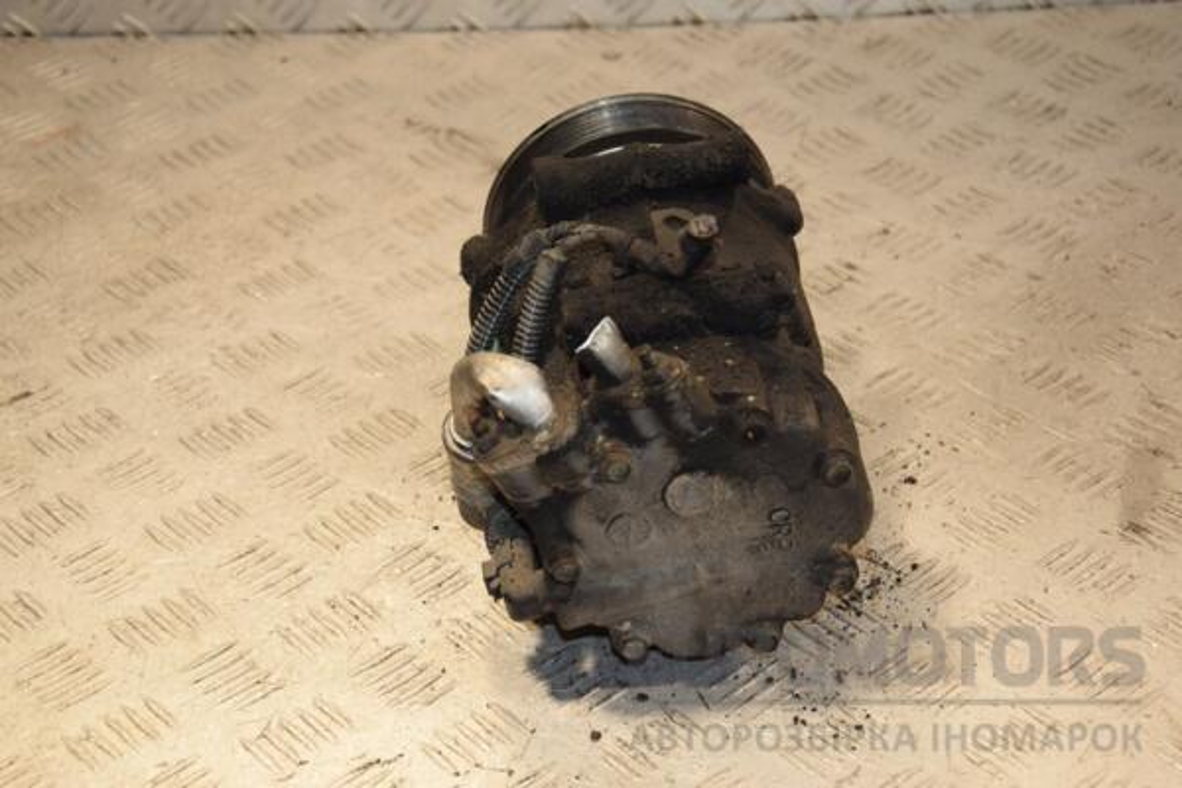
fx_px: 2462
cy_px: 394
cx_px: 591
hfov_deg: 27.0
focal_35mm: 75
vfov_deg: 18.2
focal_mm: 50
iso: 800
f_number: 5.6
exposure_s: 1/200
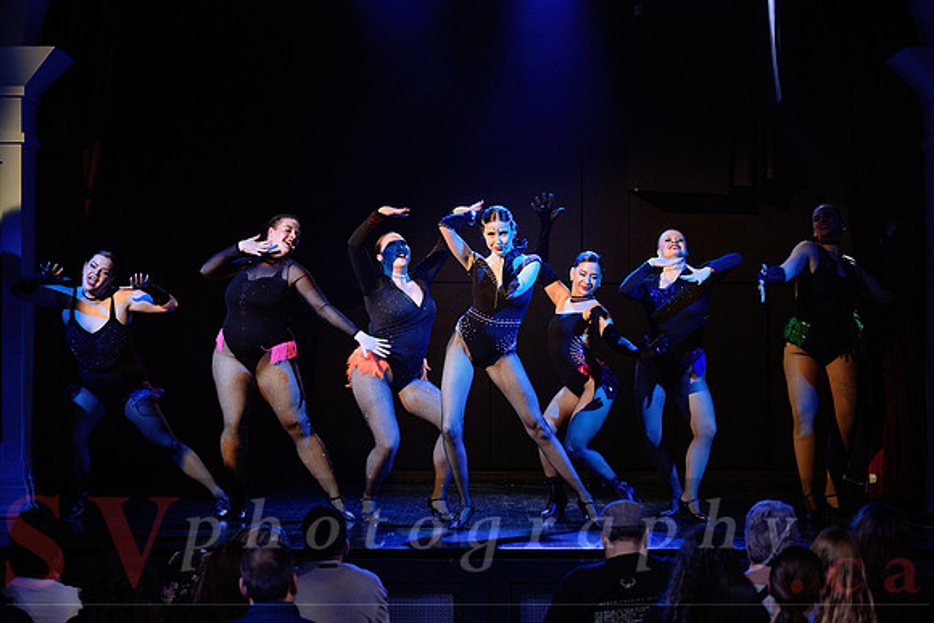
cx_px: 481
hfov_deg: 18.7
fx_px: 2836
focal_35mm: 109
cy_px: 325
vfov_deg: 12.5
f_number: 2.8
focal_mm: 92
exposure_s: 1/200
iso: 1600
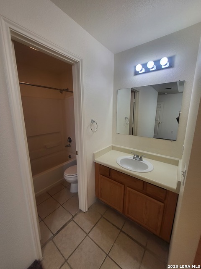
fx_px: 101
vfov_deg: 106.2
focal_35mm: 13
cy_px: 134
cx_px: 100
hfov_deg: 89.9
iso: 100
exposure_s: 1/60
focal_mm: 1.74
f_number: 2.2
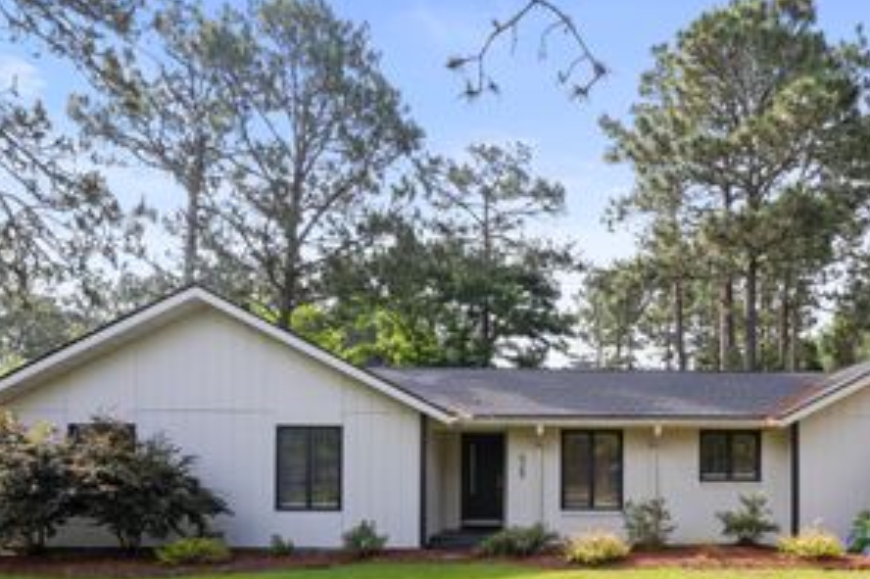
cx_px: 570
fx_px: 652
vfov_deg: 45.5
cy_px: 463
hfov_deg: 65.9
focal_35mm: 27
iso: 50
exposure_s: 1/50
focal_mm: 11
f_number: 8
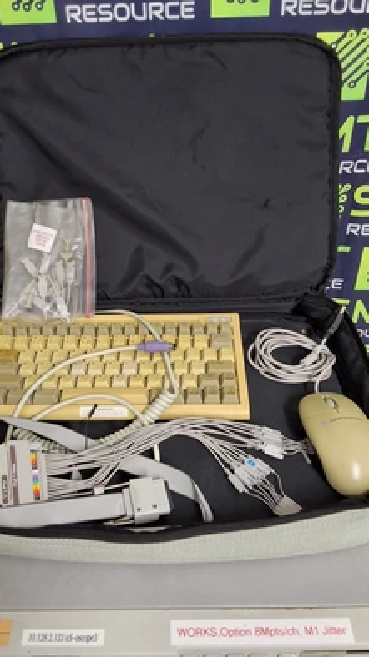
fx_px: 540
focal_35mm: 31
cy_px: 330
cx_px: 160
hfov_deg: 37.6
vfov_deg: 62.7
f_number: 1.9
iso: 200
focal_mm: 2.91
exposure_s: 1/40
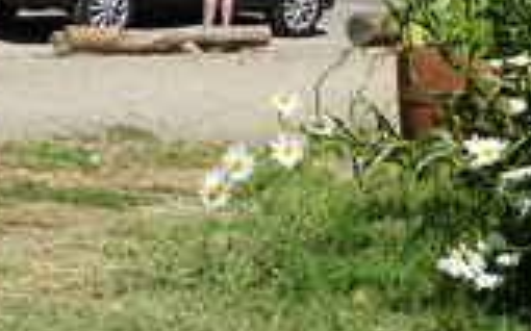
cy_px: 206
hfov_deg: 21.8
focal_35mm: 92
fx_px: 1330
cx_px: 3
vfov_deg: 14.2
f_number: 5.6
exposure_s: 1/400
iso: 100
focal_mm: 9
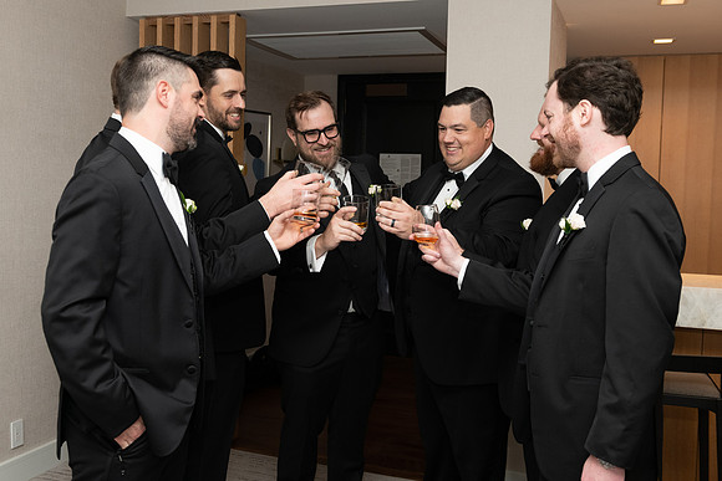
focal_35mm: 40
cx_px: 324
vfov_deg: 33.6
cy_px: 216
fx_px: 797
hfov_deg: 48.7
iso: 1250
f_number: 4.5
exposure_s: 1/200
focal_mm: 36
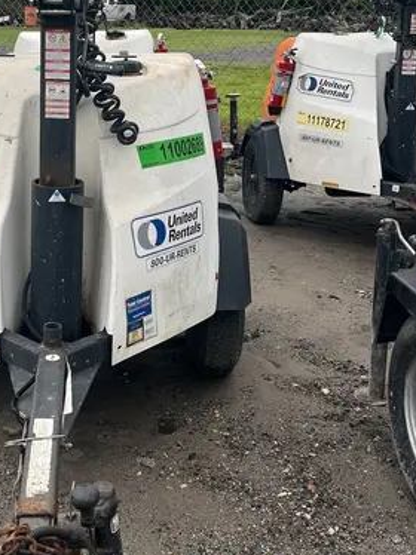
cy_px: 146
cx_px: 80
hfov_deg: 27.9
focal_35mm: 51
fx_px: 818
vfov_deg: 36.7
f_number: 1.6
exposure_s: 1/352
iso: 50
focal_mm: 5.1
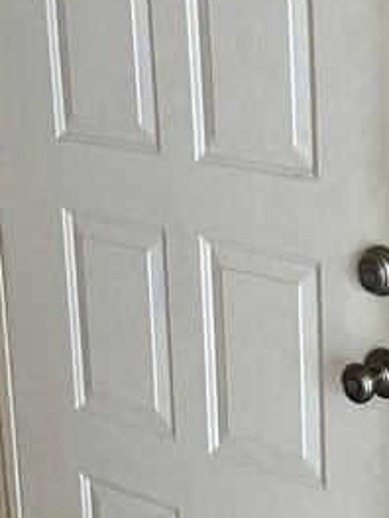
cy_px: 255
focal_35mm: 93
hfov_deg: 15.1
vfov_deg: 21.1
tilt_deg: -13.5
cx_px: 519
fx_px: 1393
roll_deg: +0.3
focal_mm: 6.86
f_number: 1.78
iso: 400
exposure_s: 1/60
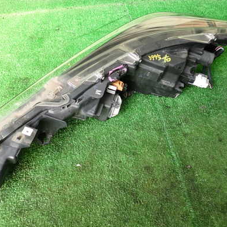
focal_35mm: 41
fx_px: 304
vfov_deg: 40.9
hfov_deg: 40.9
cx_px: 126
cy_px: 114
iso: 200
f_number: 2.3
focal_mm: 5.4
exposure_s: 1/125
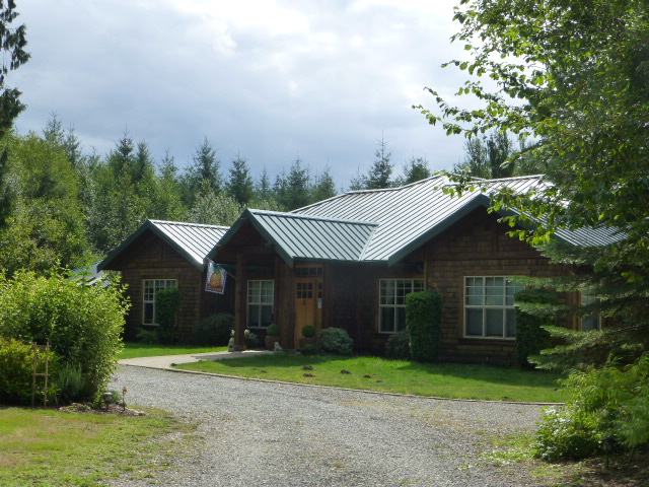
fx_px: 1087
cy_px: 244
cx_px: 324
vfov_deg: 25.2
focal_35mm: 58
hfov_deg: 33.2
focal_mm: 10.3
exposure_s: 1/640
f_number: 4.7
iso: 160
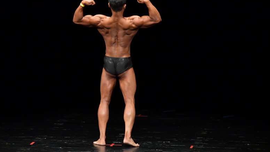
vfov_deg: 4.1
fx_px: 2148
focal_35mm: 300
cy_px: 64
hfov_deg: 7.2
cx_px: 135
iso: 4000
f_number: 5.6
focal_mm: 190
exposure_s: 1/400
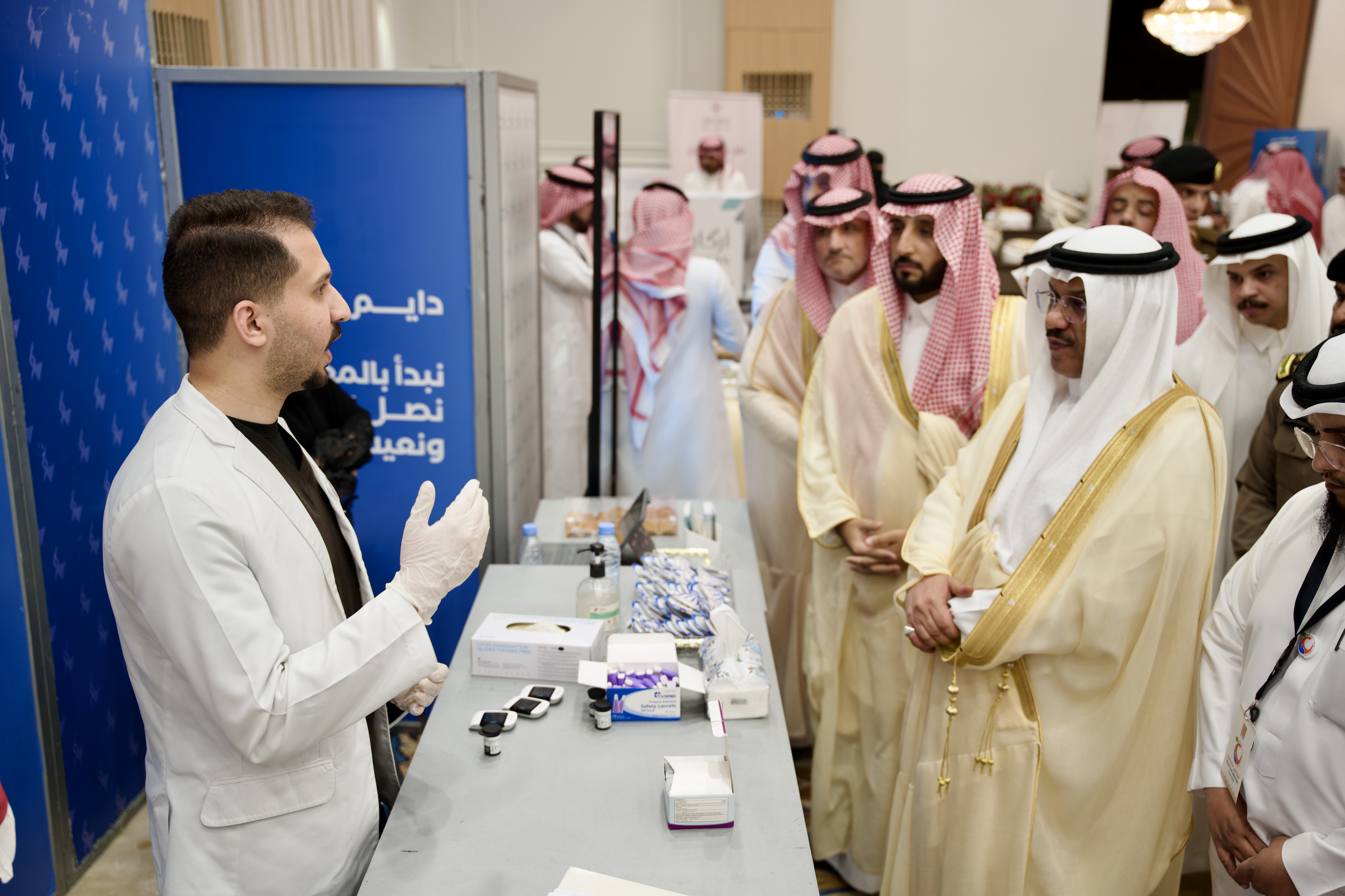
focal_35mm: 34
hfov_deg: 56.4
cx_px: 672
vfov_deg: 39.3
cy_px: 448
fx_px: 1255
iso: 640
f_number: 2.8
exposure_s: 1/125
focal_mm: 33.6
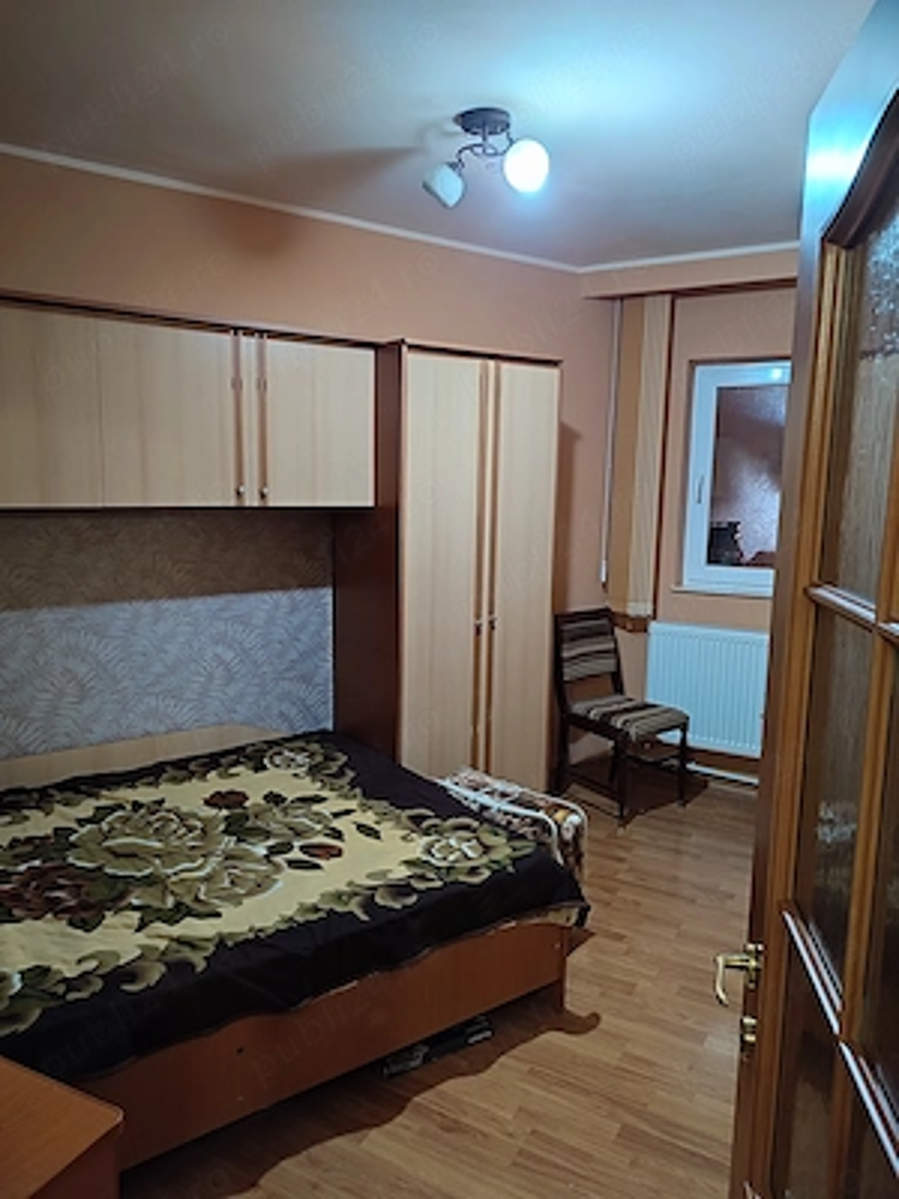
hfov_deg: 56.8
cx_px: 450
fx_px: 831
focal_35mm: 24
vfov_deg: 71.6
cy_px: 600
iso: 786
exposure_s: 1/20
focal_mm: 5.89
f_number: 1.89
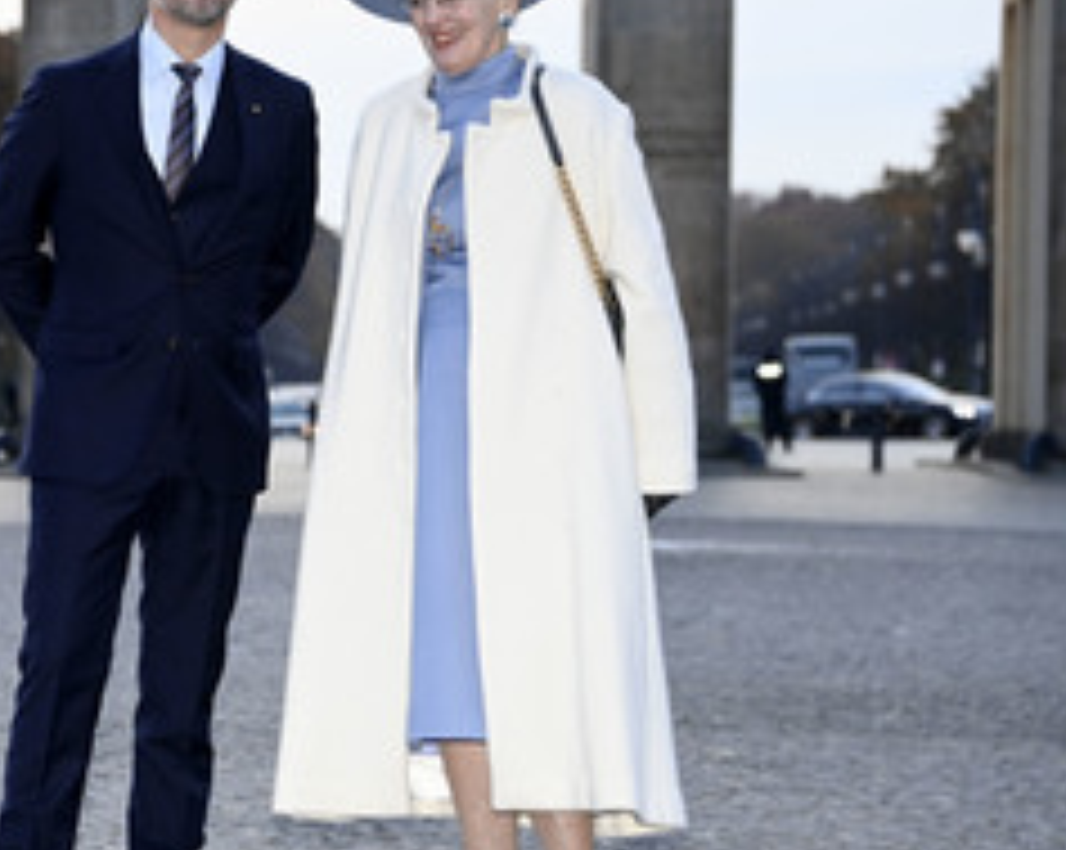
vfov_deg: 7.1
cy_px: 432
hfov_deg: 8.8
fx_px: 6869
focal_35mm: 218
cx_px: 65
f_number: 5.6
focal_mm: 122
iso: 3200
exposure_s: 1/250
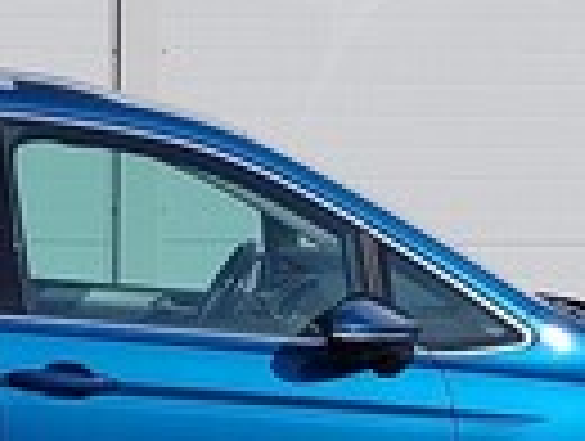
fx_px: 1862
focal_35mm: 110
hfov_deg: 17.4
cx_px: -4
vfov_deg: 13.4
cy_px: 398
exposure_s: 1/4566
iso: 40
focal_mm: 5.4
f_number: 1.8
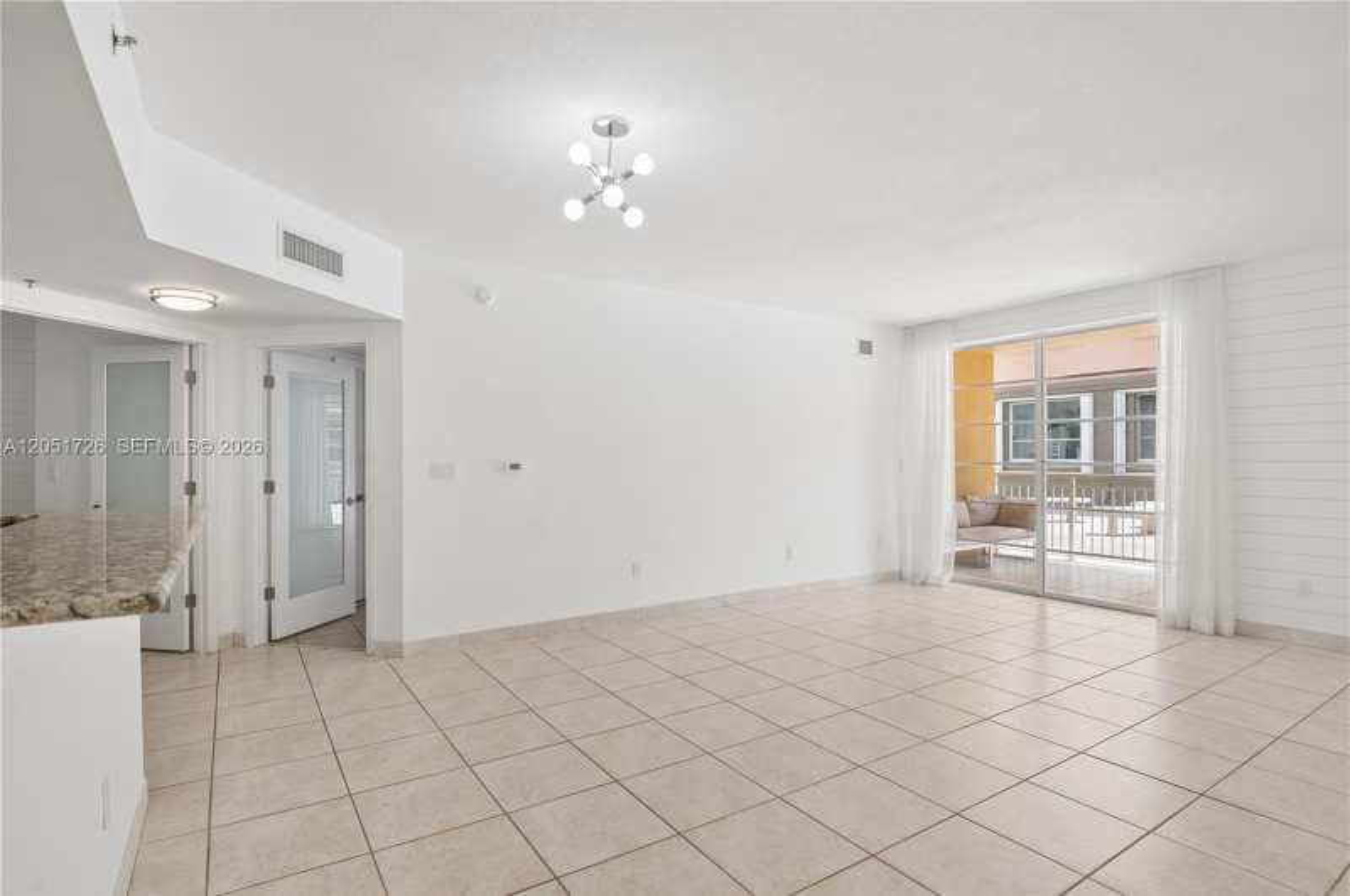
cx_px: 675
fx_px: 637
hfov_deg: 93.4
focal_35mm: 17
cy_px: 448
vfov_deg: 70.3
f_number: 8
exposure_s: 1/60
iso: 250
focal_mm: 17
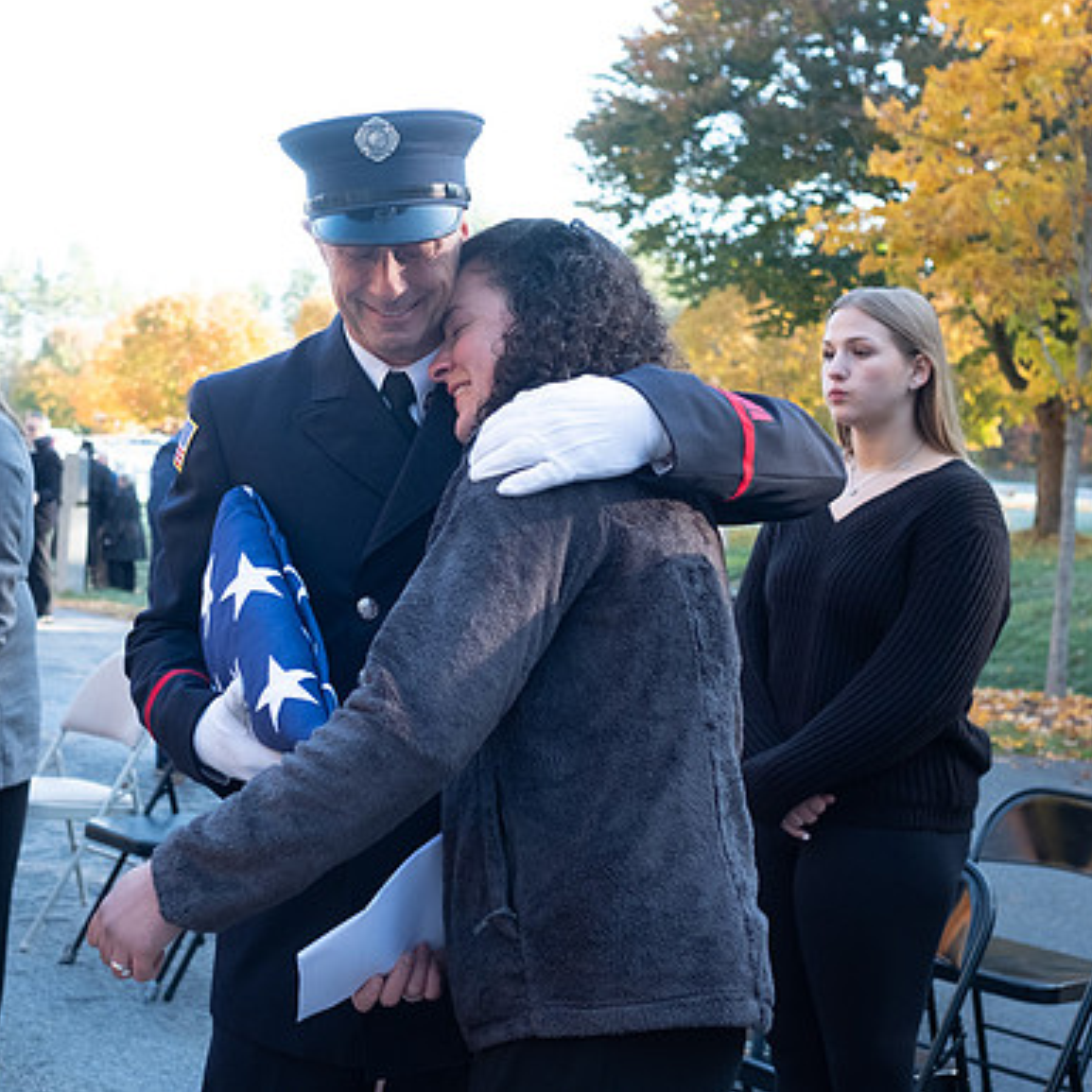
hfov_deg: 32.0
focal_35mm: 53
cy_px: 520
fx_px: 1892
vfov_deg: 32.2
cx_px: 405
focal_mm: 23
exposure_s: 1/640
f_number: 3.2
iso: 800
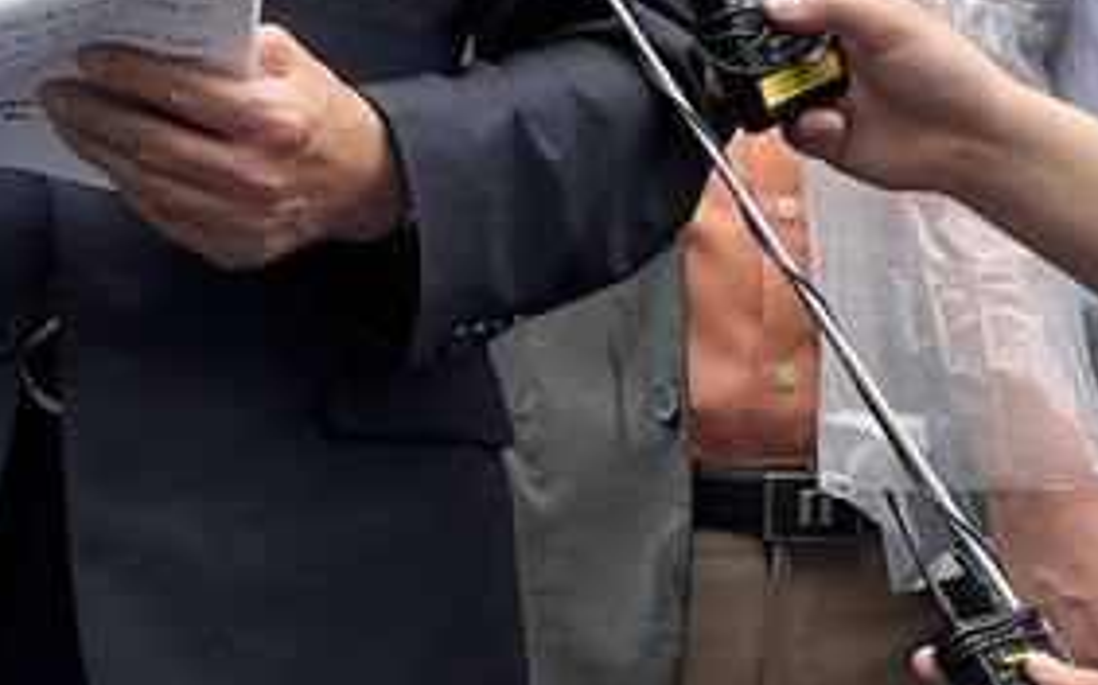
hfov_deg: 7.5
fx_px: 8316
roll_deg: +1.2
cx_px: 78
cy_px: -183
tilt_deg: +7.2
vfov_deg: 4.7
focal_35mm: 278
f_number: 2.8
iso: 32
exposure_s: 1/100
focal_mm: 9
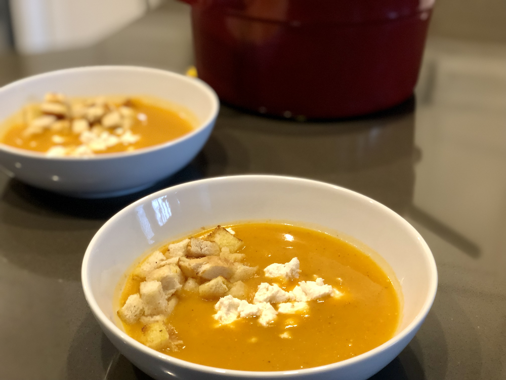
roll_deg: +0.1
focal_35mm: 52
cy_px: 190
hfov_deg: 36.8
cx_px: 253
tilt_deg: -27.4
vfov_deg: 28.0
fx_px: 760
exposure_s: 1/24
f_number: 2.4
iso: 125
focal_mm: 6
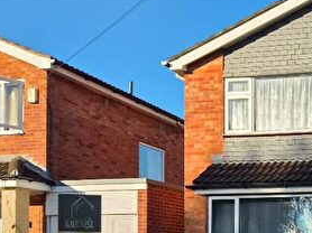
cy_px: 259
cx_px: 371
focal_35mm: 58
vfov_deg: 23.6
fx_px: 522
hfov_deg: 28.9
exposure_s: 1/3648
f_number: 1.8
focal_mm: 5.4
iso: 80
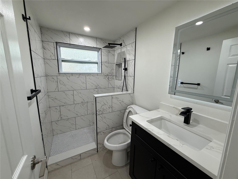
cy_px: 90
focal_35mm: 14
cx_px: 119
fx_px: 96
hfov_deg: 102.1
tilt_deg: -8.7
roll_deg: -0.6
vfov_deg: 85.7
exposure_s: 1/120
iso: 160
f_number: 2.2
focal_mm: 2.22
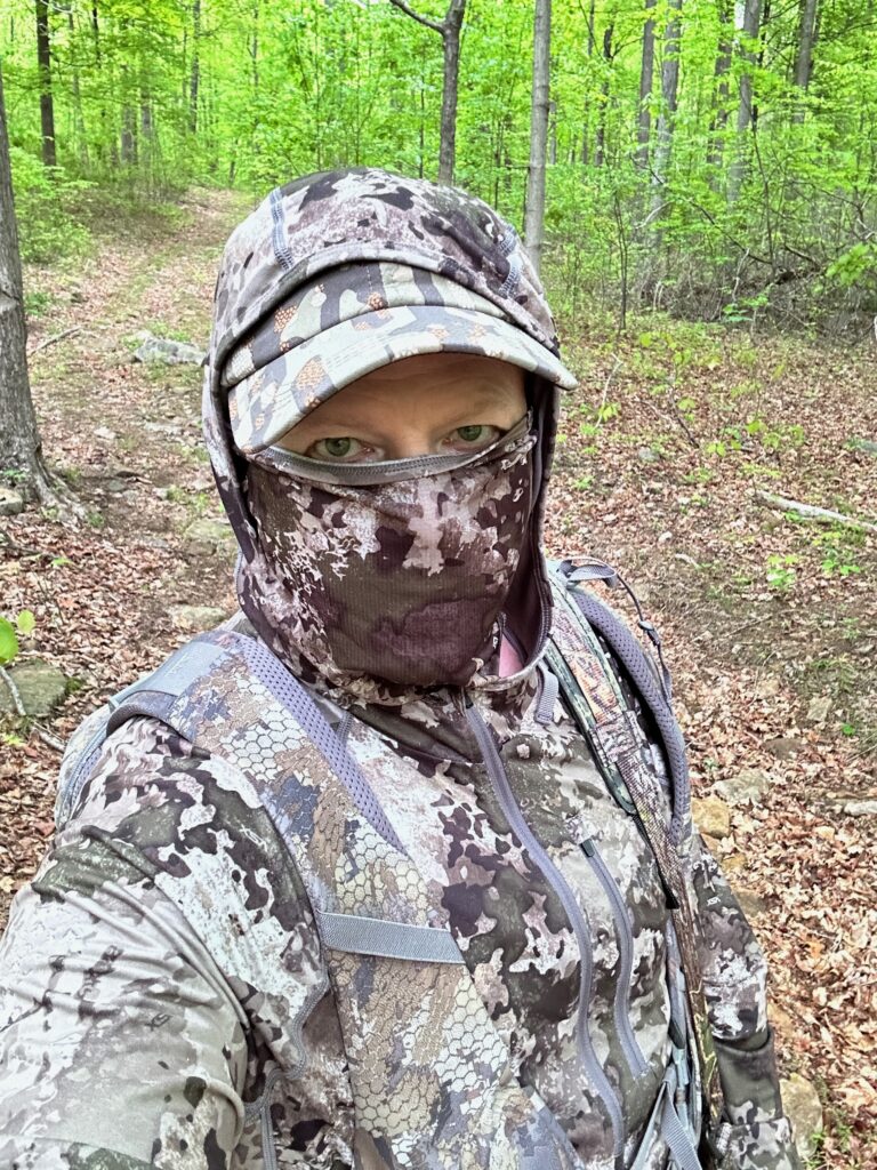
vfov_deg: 60.0
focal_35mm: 30
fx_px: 1013
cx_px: 438
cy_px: 585
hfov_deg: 46.8
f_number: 1.9
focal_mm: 2.69
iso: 250
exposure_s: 1/60
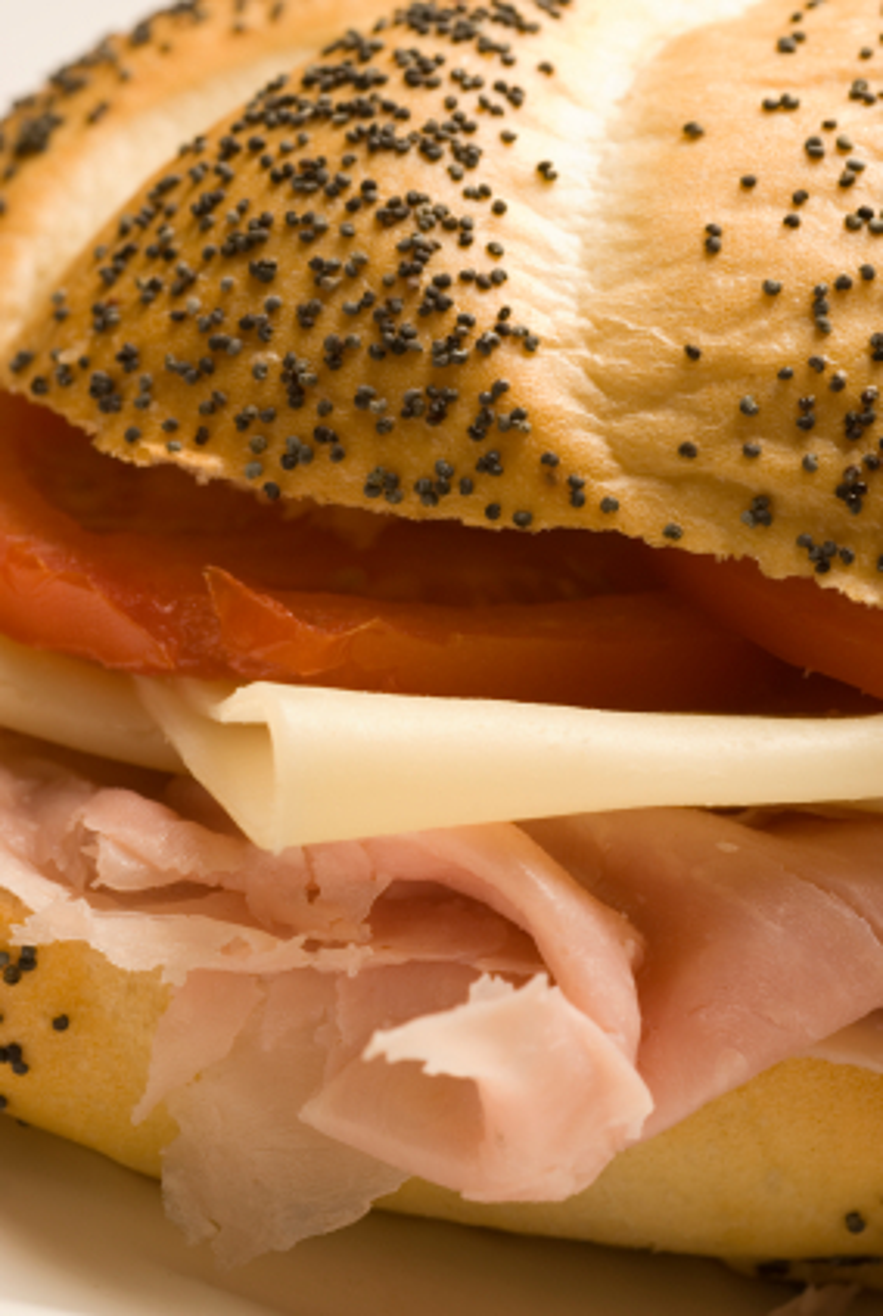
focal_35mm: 90
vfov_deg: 22.6
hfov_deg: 15.3
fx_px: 3295
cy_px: 658
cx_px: 442
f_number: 11
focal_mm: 60
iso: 100
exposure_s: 1/160
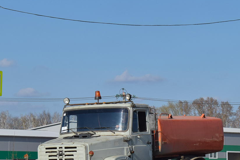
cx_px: 104
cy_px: 115
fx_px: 805
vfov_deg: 11.3
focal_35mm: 121
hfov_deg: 17.0
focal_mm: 55
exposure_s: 1/1250
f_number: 7.1
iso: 200
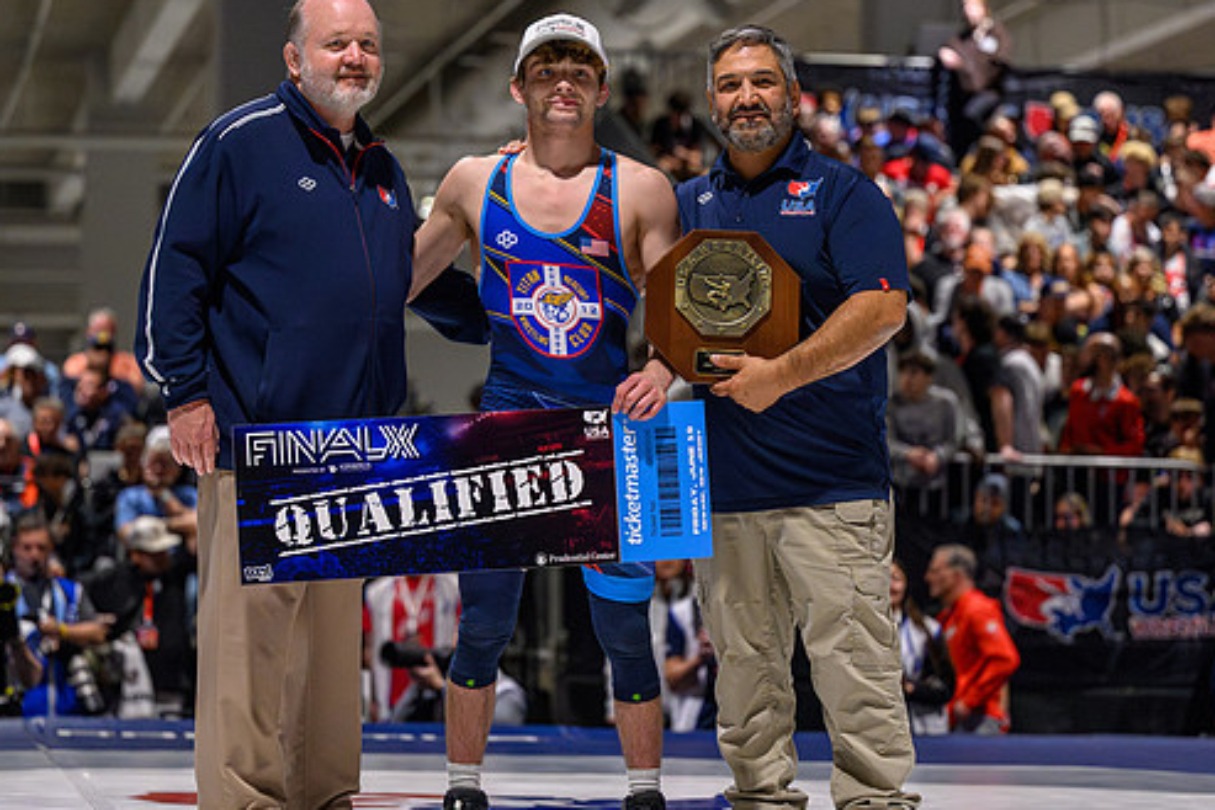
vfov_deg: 11.8
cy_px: 346
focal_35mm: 116
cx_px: 591
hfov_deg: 17.6
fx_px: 3916
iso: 8000
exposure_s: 1/800
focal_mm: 86
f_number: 2.8
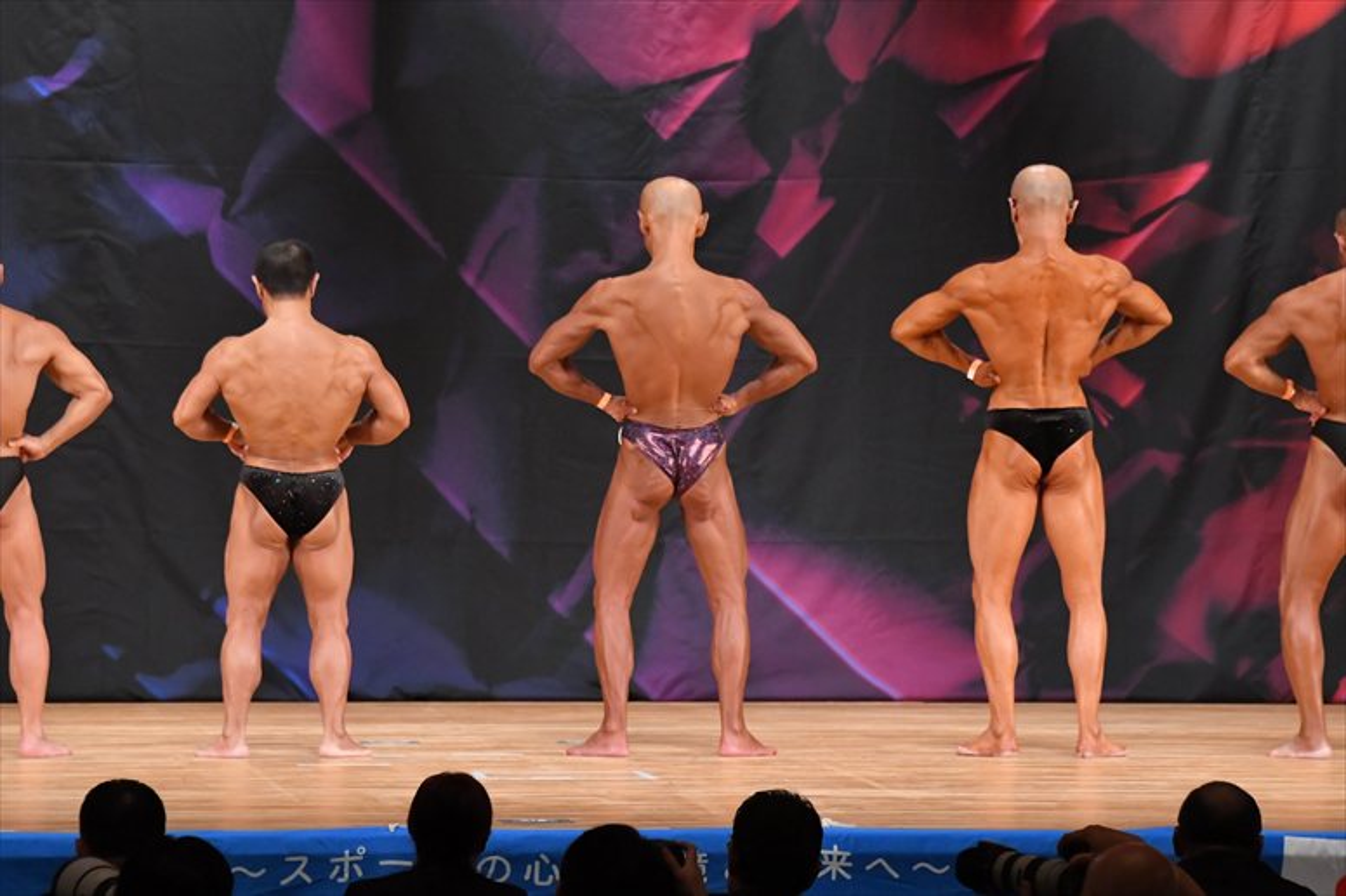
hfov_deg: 10.2
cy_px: 448
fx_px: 7549
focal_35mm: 202
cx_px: 673
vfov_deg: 6.8
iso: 5600
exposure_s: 1/400
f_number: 5.6
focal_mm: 135
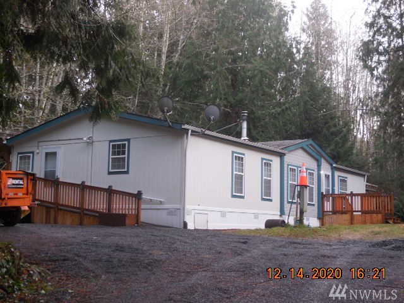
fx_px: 619
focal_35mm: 53
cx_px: 202
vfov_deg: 27.5
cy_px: 152
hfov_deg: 36.2
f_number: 4
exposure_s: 1/30
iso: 140
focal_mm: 9.4
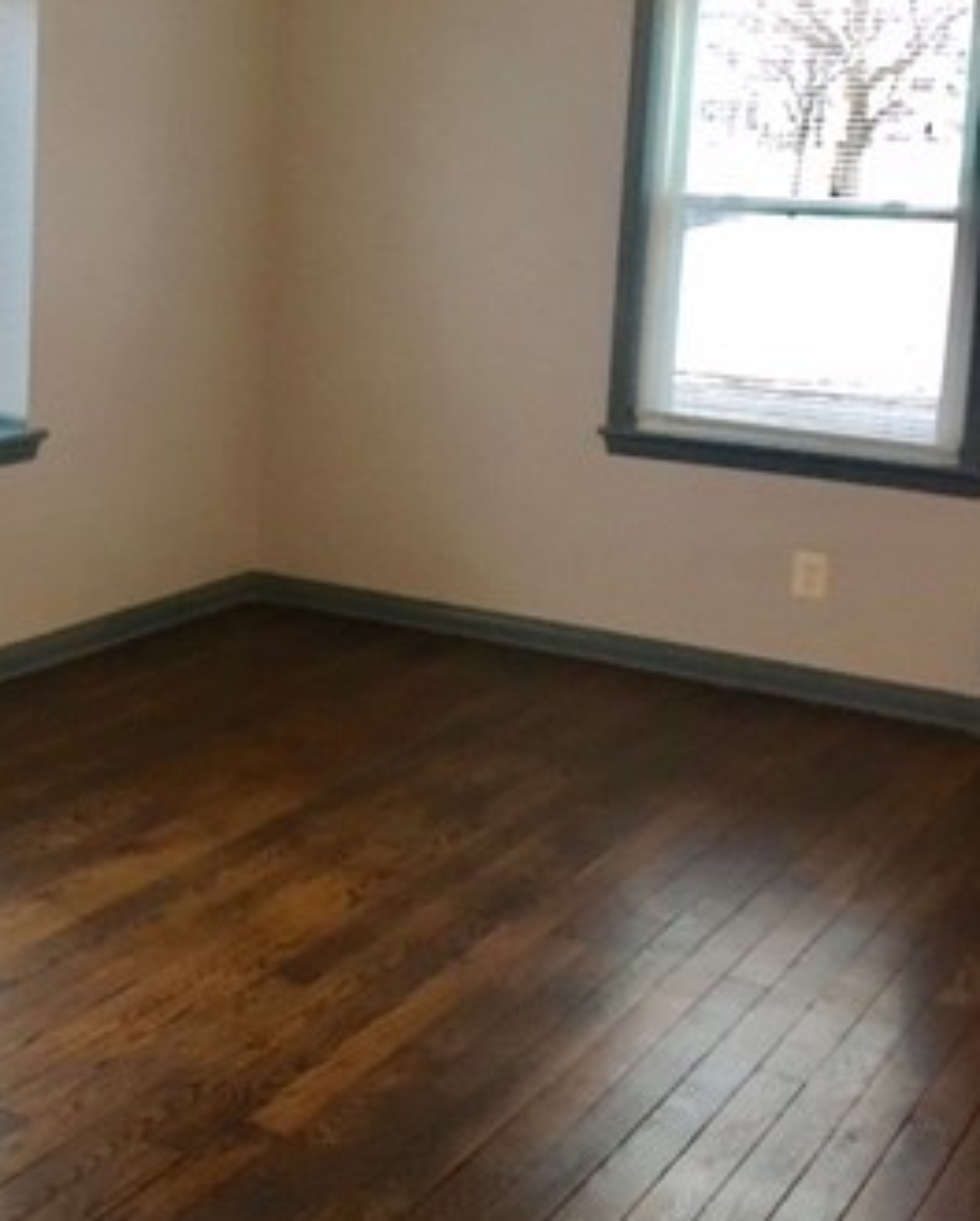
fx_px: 1990
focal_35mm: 55
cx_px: 104
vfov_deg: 33.8
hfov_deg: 26.7
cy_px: 405
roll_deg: -3.0
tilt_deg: -7.2
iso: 100
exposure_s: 1/30
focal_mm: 4.15
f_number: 2.2
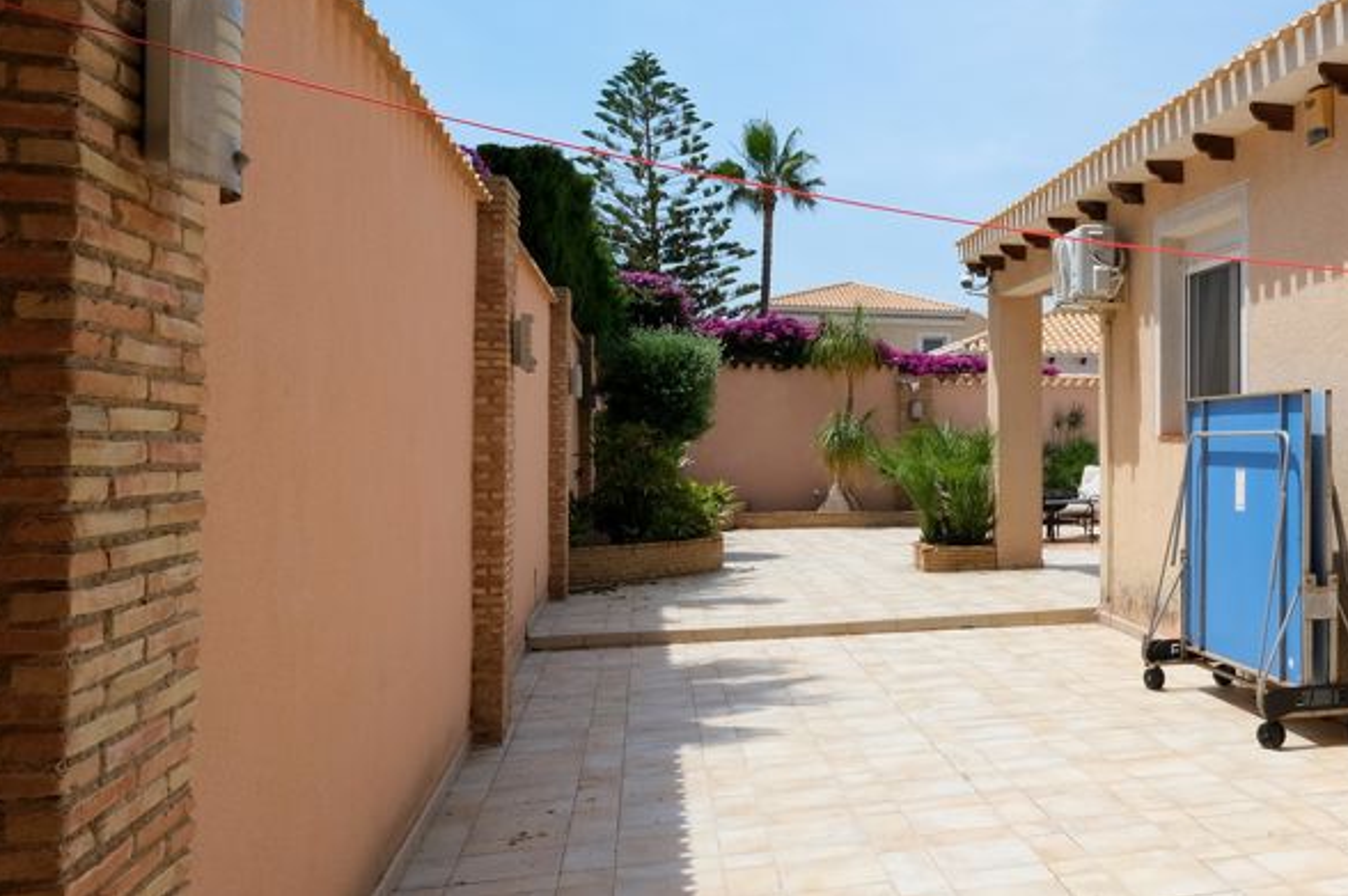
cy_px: 363
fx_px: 673
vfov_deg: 66.7
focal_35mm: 18
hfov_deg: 90.0
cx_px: 682
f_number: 8
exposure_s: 1/320
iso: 160
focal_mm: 10
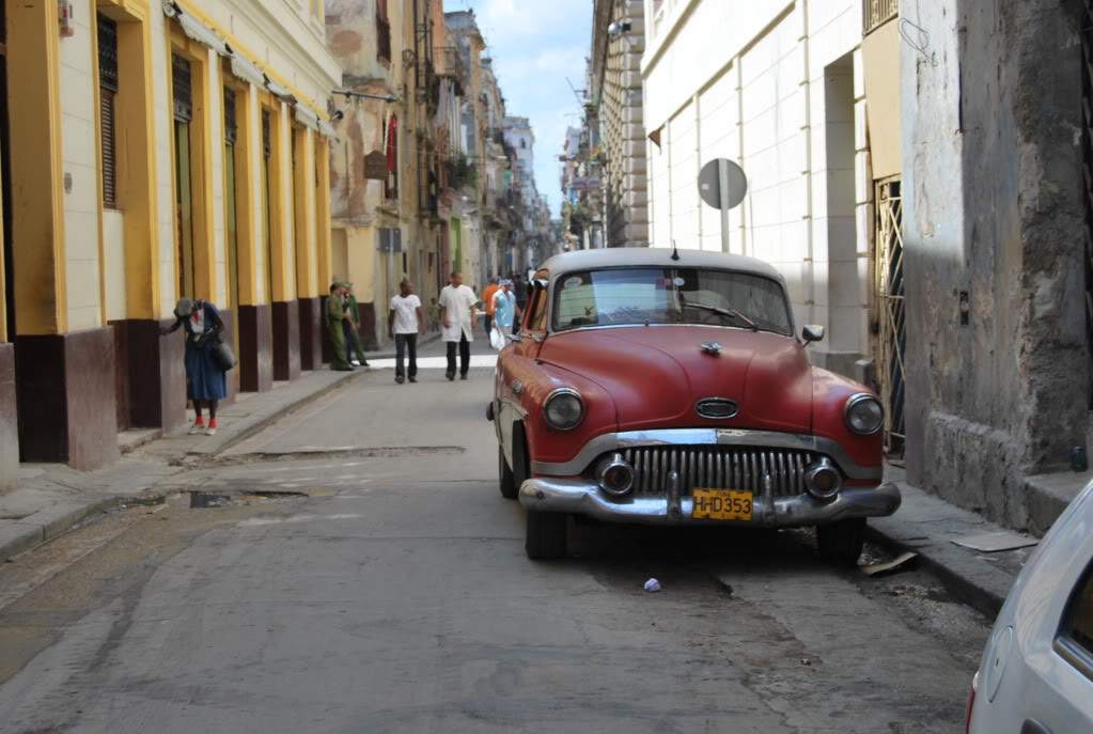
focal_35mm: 63
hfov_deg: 31.8
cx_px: 546
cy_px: 367
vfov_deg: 21.7
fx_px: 1917
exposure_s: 1/250
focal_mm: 42
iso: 100
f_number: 8
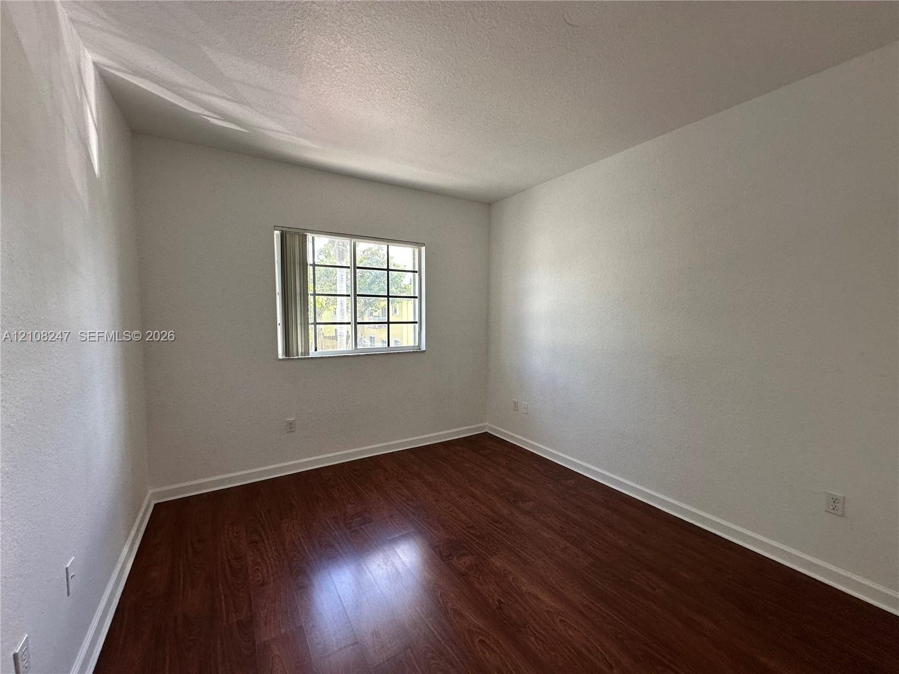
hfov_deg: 102.1
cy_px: 337
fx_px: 364
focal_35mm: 14
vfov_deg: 85.7
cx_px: 450
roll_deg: -0.6
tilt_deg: -4.3
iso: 125
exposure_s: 1/120
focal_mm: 2.22
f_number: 2.2
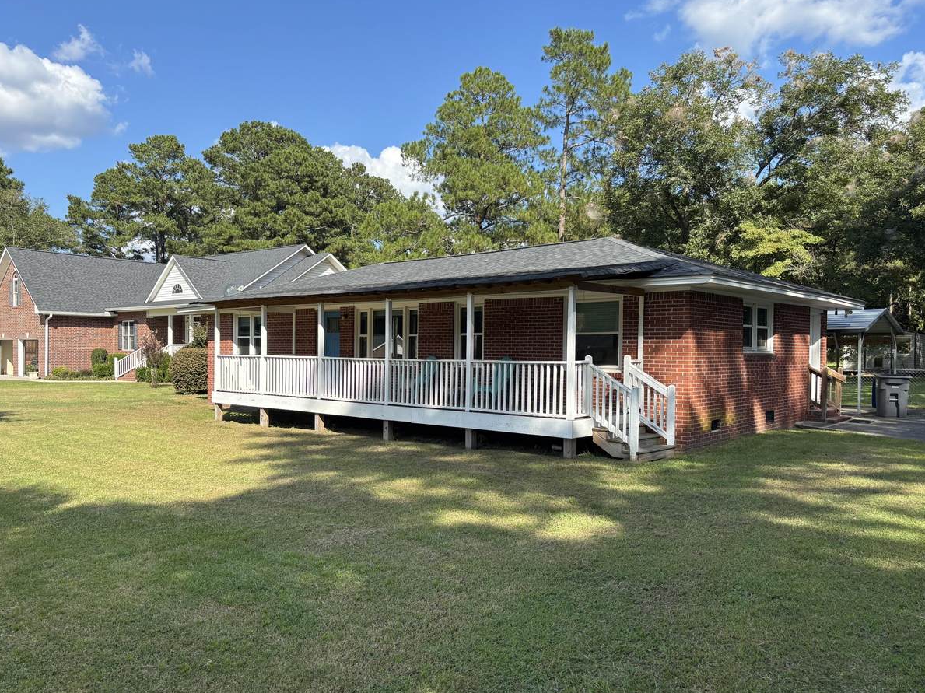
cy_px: 365
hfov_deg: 63.5
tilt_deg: -0.8
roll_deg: -0.2
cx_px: 454
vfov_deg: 49.7
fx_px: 748
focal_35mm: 28
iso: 50
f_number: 1.6
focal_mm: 5.96
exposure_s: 1/1499
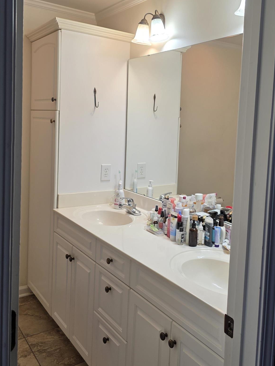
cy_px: 156
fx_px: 360
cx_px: 186
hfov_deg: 41.2
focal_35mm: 34
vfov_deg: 53.8
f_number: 1.7
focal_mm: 6.3
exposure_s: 1/120
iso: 100
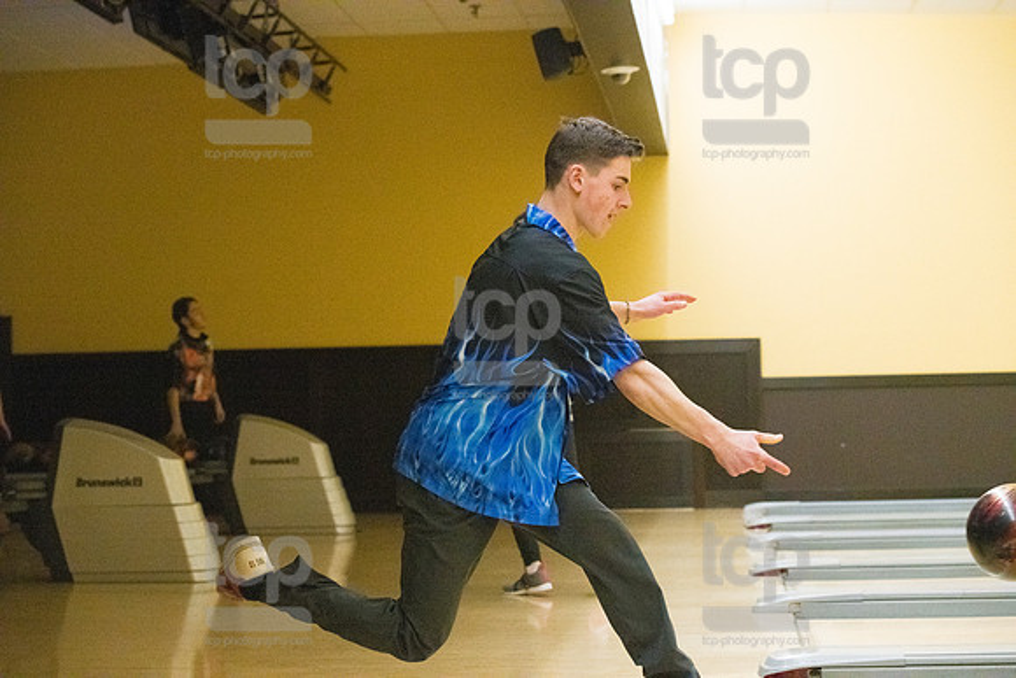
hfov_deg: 28.8
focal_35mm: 70
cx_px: 508
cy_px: 339
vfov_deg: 19.5
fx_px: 1976
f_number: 4.5
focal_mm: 70
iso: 10000
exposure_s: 1/1000
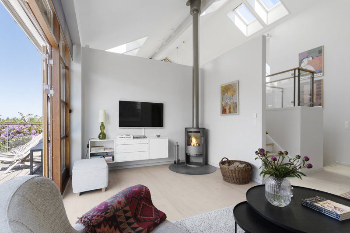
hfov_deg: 95.0
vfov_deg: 72.0
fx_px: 160
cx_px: 175
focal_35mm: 16
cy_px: 116
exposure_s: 1/5
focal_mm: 11
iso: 160
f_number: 8
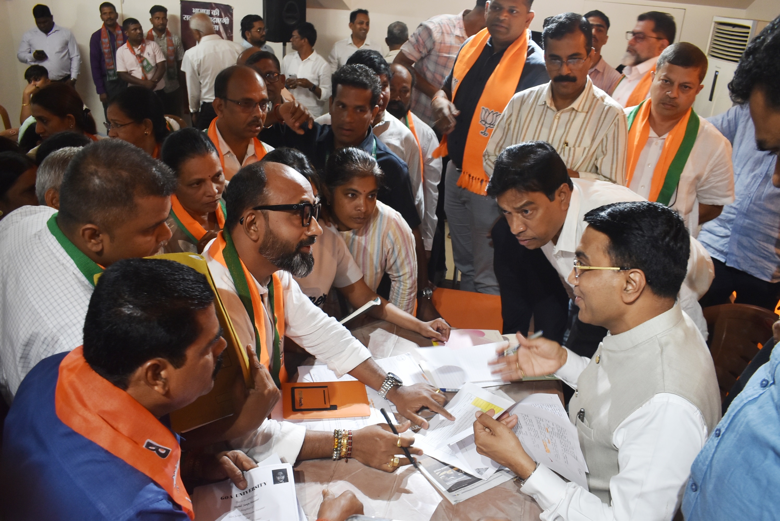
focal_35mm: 30
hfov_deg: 61.9
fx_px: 650
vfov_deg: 43.7
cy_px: 260
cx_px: 390
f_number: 5.6
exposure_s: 1/40
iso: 800
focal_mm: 20
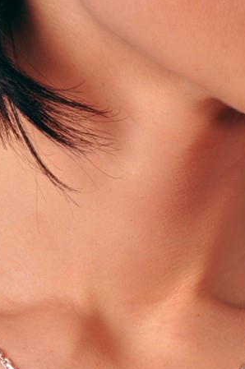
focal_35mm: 178
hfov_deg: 7.7
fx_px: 1823
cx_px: 142
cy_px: 392
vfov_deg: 11.4
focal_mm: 52
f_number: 11
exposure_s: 1/125
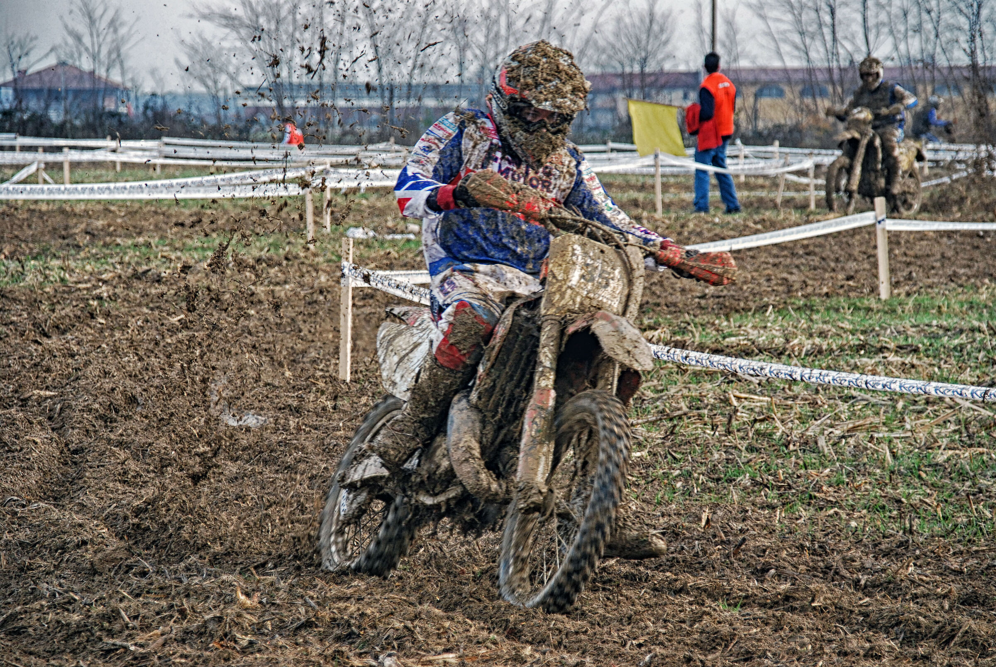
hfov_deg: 10.1
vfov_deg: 6.8
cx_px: 498
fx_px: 5610
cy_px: 334
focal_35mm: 202
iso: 500
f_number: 6
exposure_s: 1/500
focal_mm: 135
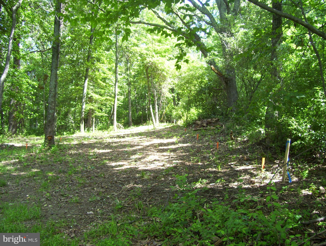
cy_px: 123
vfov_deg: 39.7
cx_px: 163
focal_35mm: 36
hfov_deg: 51.3
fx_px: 340
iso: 100
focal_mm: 6
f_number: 2.7
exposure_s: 1/160
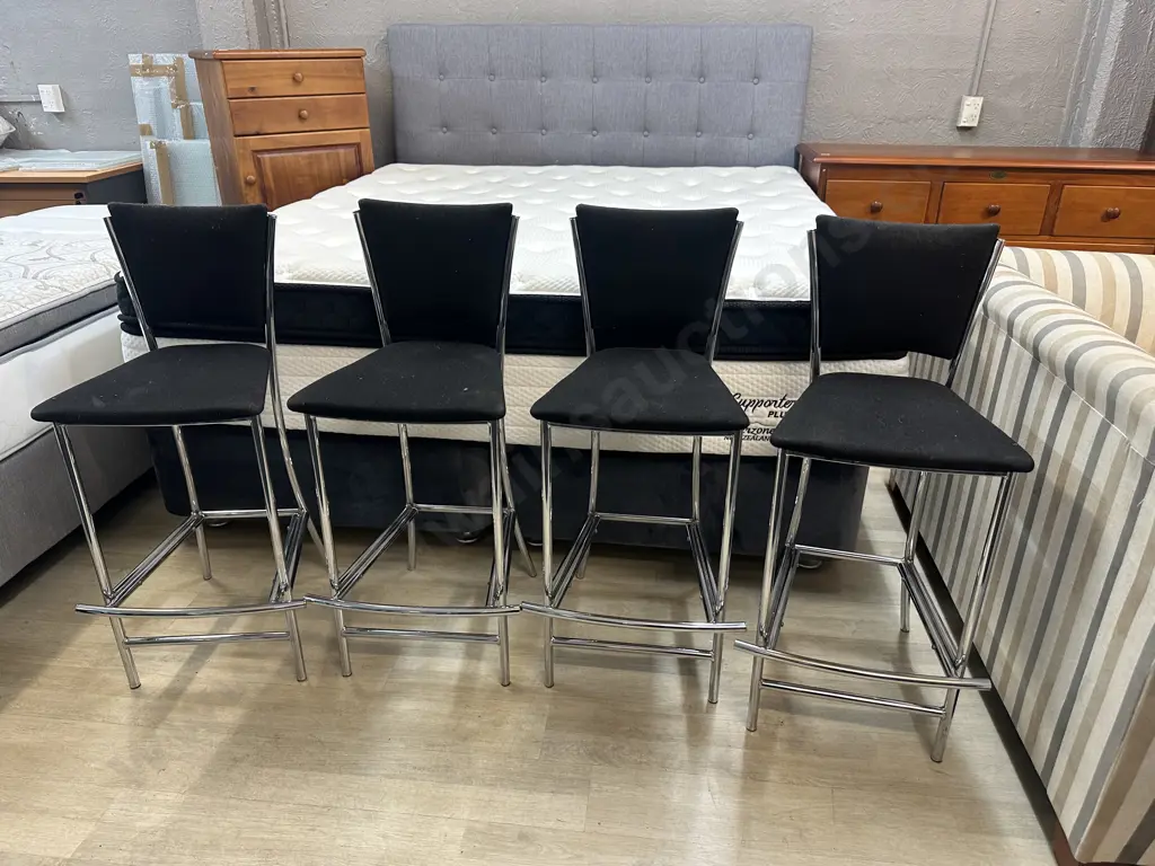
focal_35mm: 24
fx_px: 801
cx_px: 578
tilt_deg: -24.7
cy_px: 433
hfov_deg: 71.6
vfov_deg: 56.8
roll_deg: -0.6
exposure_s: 1/50
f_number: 1.78
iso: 200
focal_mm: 6.86
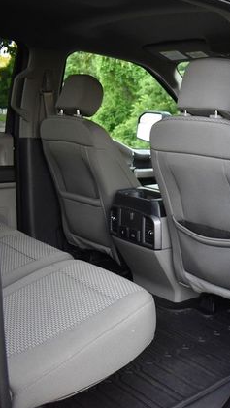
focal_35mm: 43
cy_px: 204
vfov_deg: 47.3
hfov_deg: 25.0
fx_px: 466
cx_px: 276
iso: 800
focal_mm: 18
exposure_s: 1/200
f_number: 3.5
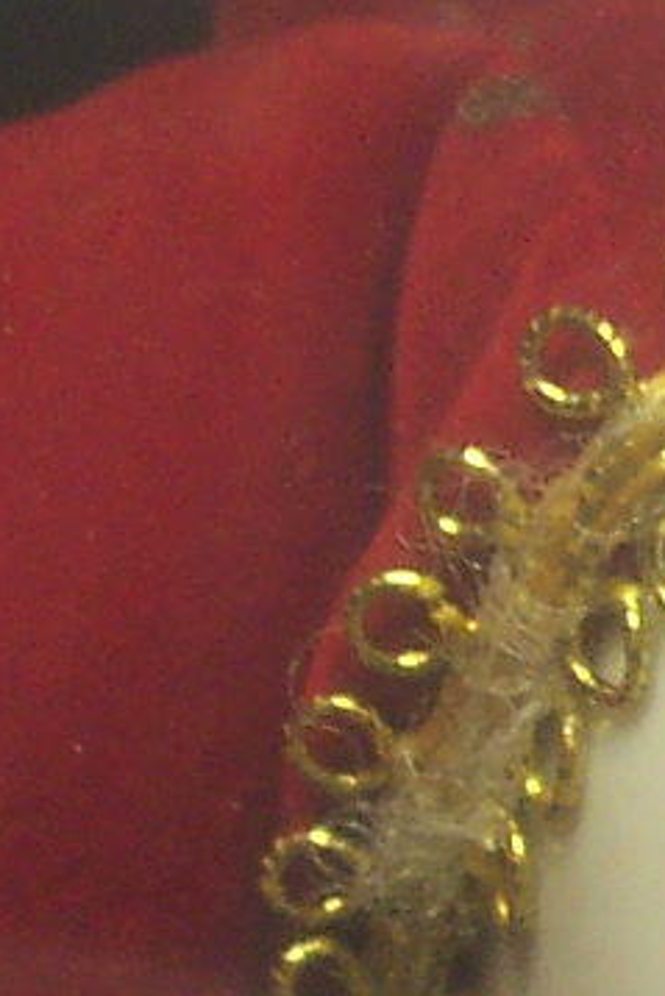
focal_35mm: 178
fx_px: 4927
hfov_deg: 7.2
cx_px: 1628
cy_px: 568
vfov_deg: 11.5
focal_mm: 5.6
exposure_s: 1/30
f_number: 2.8
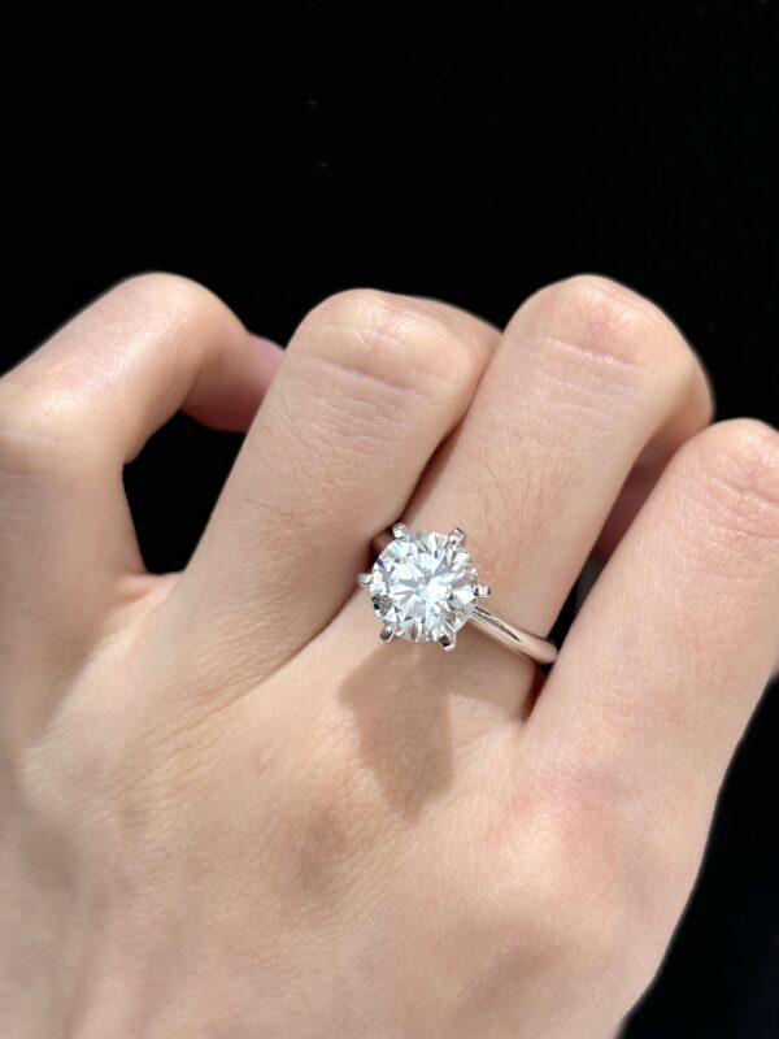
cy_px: 520
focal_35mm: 52
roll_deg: +1.1
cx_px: 390
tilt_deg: -22.7
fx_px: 1560
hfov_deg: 28.0
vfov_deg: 36.8
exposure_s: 1/173
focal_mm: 5.96
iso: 32
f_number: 1.6
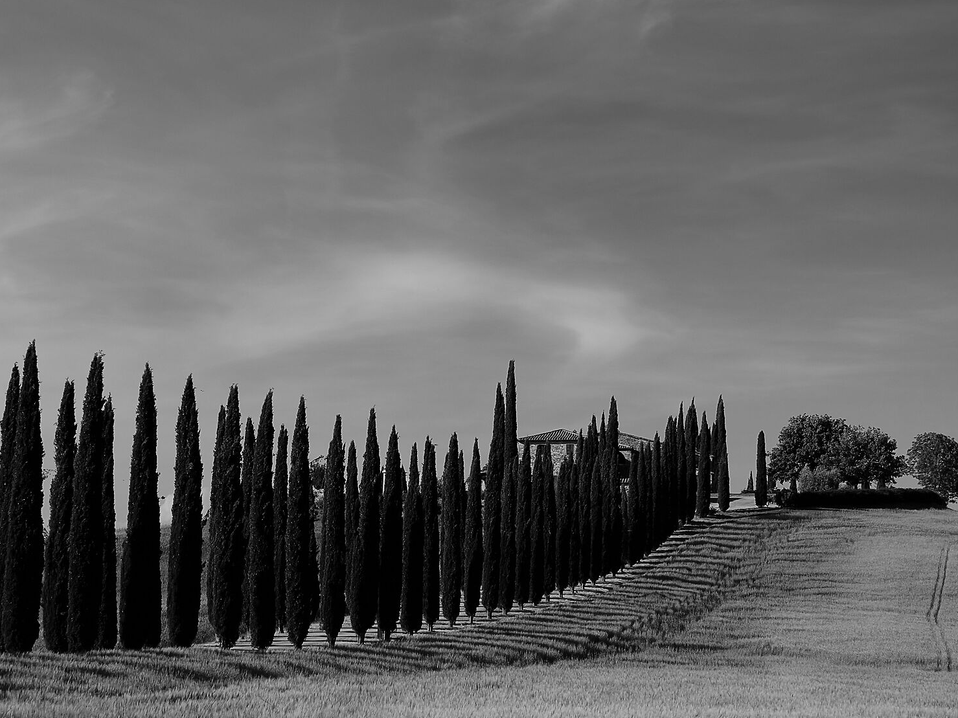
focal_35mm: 78
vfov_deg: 18.9
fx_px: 2158
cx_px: 339
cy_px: 411
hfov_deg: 24.9
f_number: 3.6
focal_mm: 33.2
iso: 160
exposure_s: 1/2200
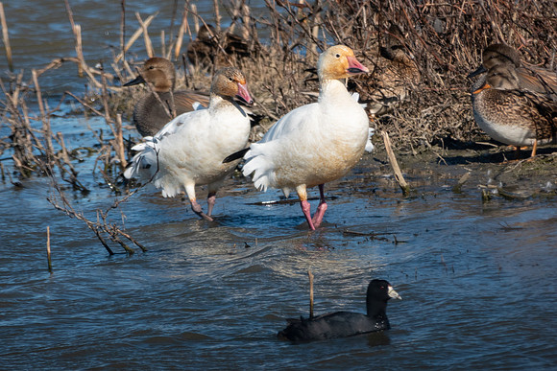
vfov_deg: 1.4
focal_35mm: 1009
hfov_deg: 2.0
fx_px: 15620
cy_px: 153
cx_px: 278
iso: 100
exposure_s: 1/1250
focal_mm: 220
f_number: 4.5
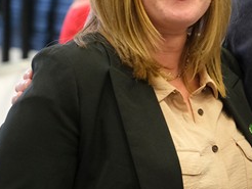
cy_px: -9
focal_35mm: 206
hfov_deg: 9.5
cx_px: 259
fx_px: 1501
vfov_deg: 7.2
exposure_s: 1/90
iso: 2000
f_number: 3.2
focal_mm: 58.7
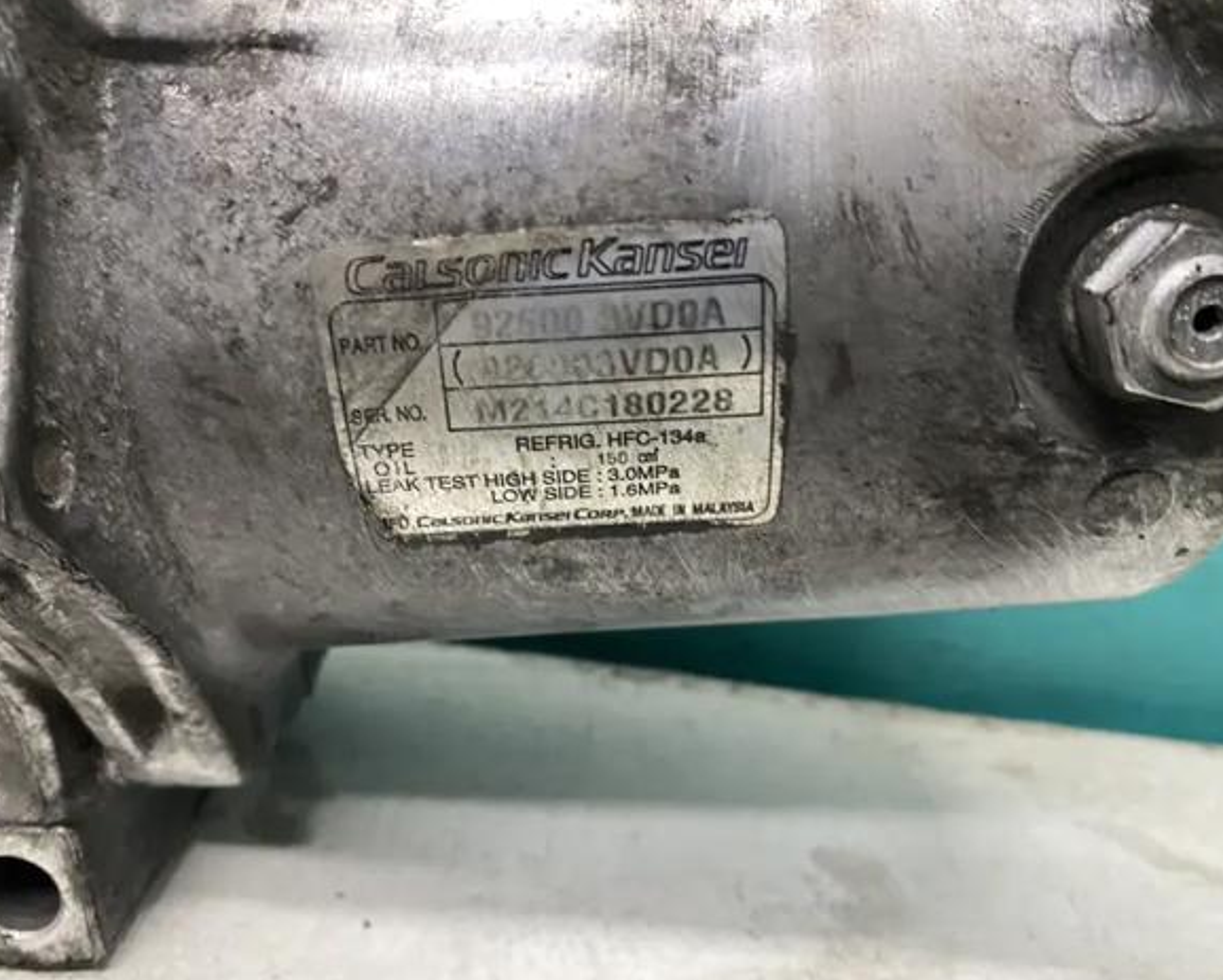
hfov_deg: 64.0
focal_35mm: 27
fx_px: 978
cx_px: 597
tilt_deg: -16.4
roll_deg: -5.6
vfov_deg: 53.2
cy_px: 491
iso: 250
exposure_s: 1/50
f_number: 1.8
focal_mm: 4.25
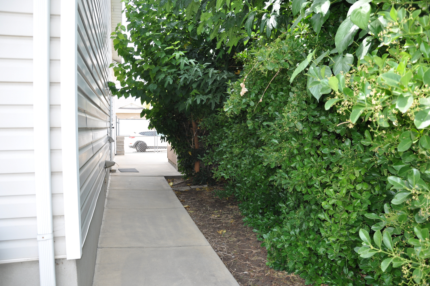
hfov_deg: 67.4
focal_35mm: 27
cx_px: 215
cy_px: 143
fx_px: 322
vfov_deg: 47.8
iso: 200
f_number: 5.6
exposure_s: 1/200
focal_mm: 18
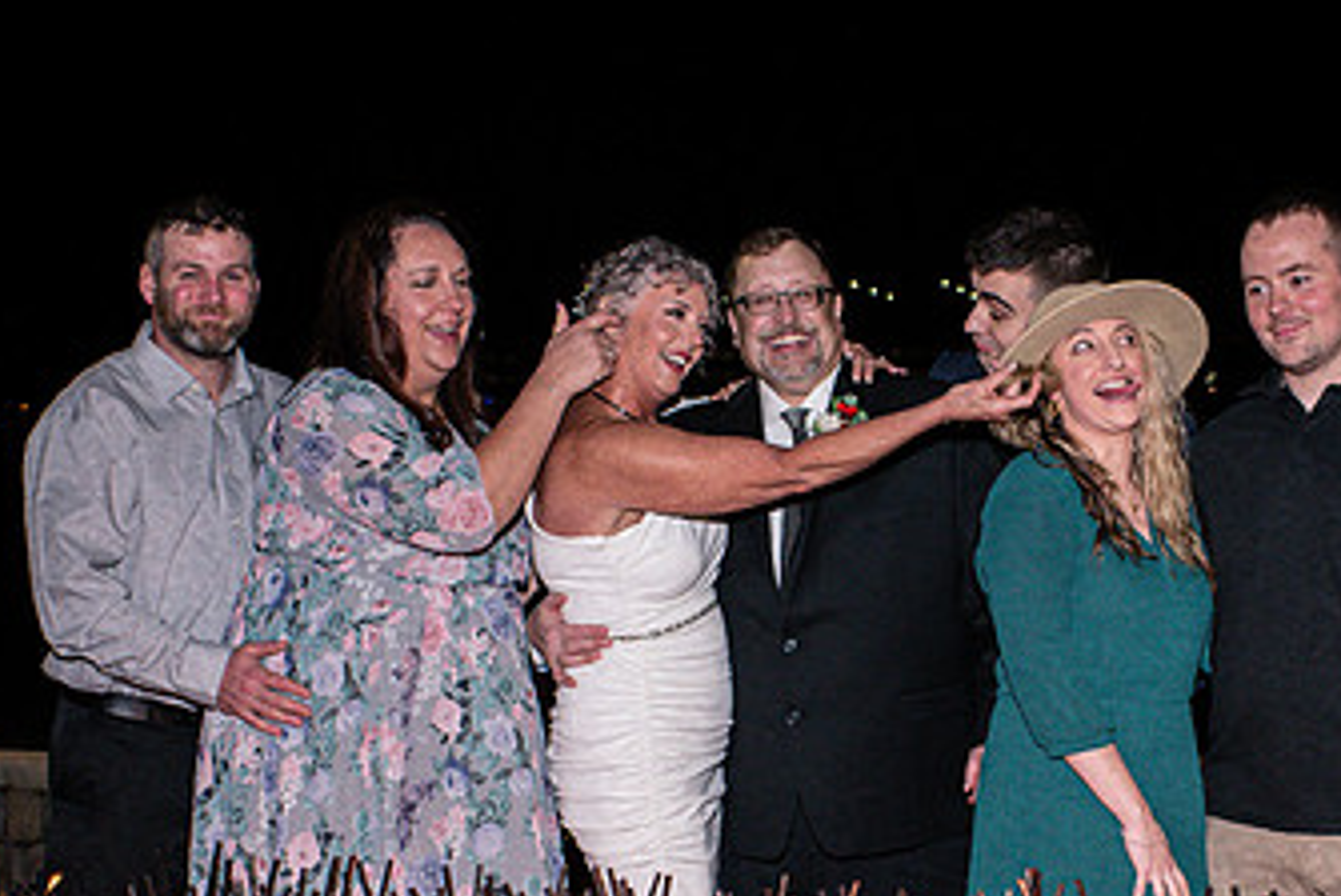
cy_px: 660
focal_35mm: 66
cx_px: 881
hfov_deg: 30.3
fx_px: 2461
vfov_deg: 20.5
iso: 2500
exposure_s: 1/200
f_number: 5.6
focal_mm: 35
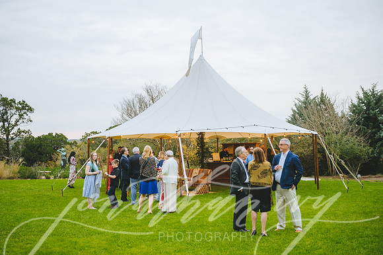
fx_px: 517
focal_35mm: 49
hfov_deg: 40.6
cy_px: 122
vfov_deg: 27.7
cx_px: 182
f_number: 2.8
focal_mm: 46
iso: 500
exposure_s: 1/200
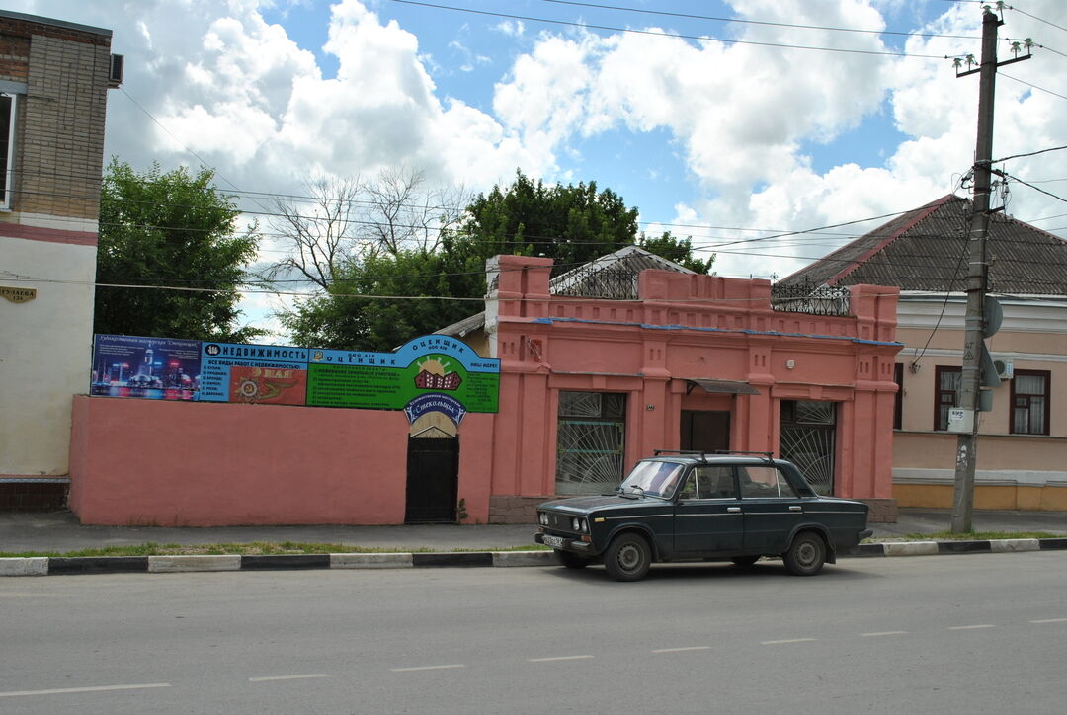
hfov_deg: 49.5
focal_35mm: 39
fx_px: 1158
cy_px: 358
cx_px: 534
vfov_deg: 34.3
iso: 100
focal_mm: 26
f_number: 10
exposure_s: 1/200
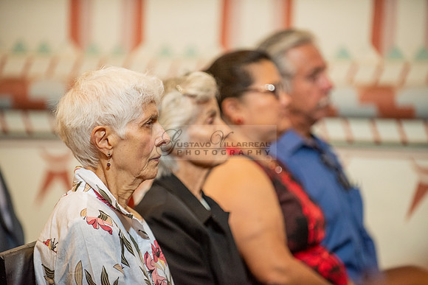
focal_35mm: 180
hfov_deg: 11.4
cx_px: 214
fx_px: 2140
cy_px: 142
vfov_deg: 7.6
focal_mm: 180
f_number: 2.8
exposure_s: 1/125
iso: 1600
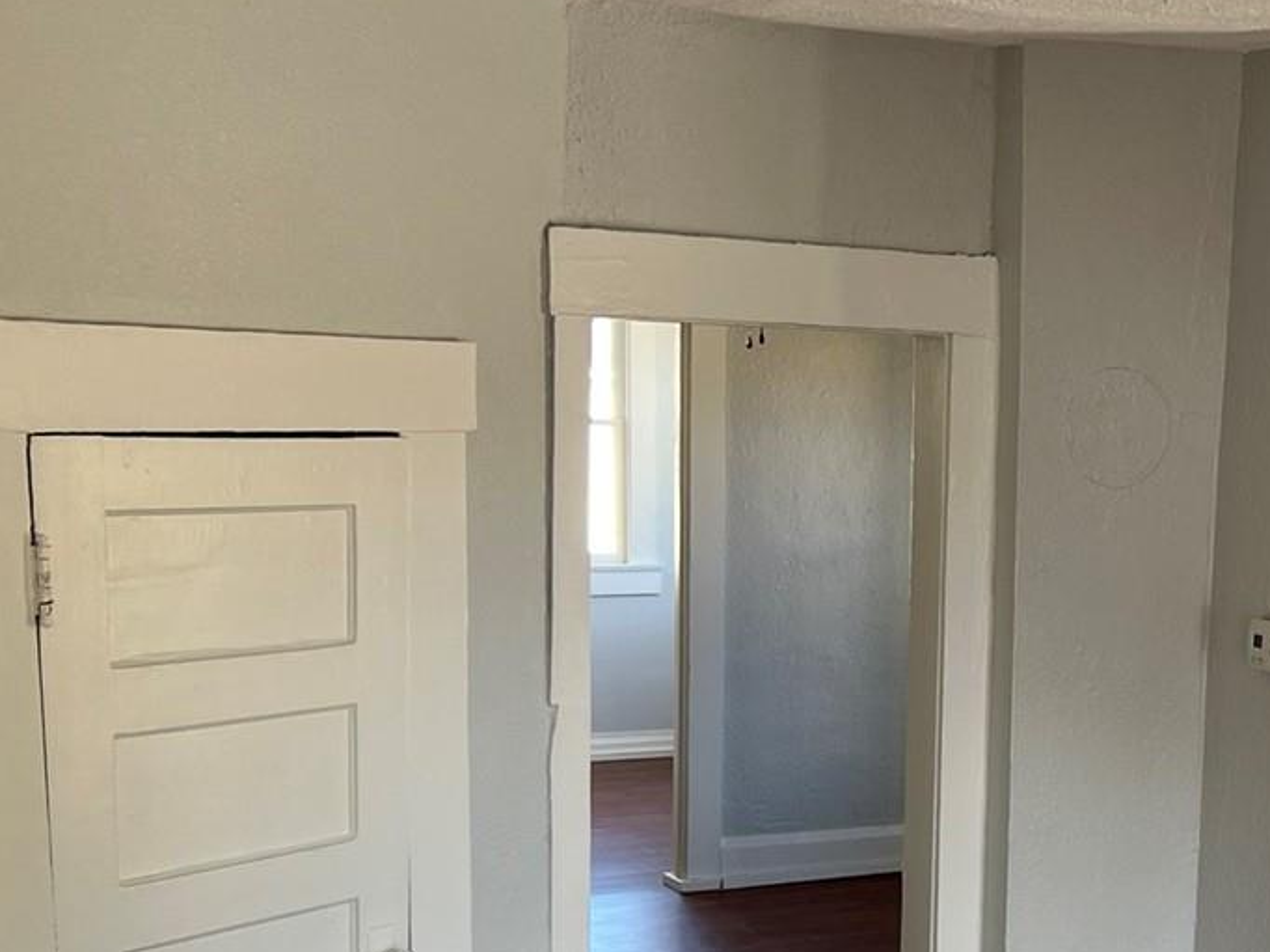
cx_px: 1266
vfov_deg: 23.6
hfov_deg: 29.6
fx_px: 2237
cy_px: 799
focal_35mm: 61
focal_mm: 5.7
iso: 64
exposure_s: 1/121
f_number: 1.5
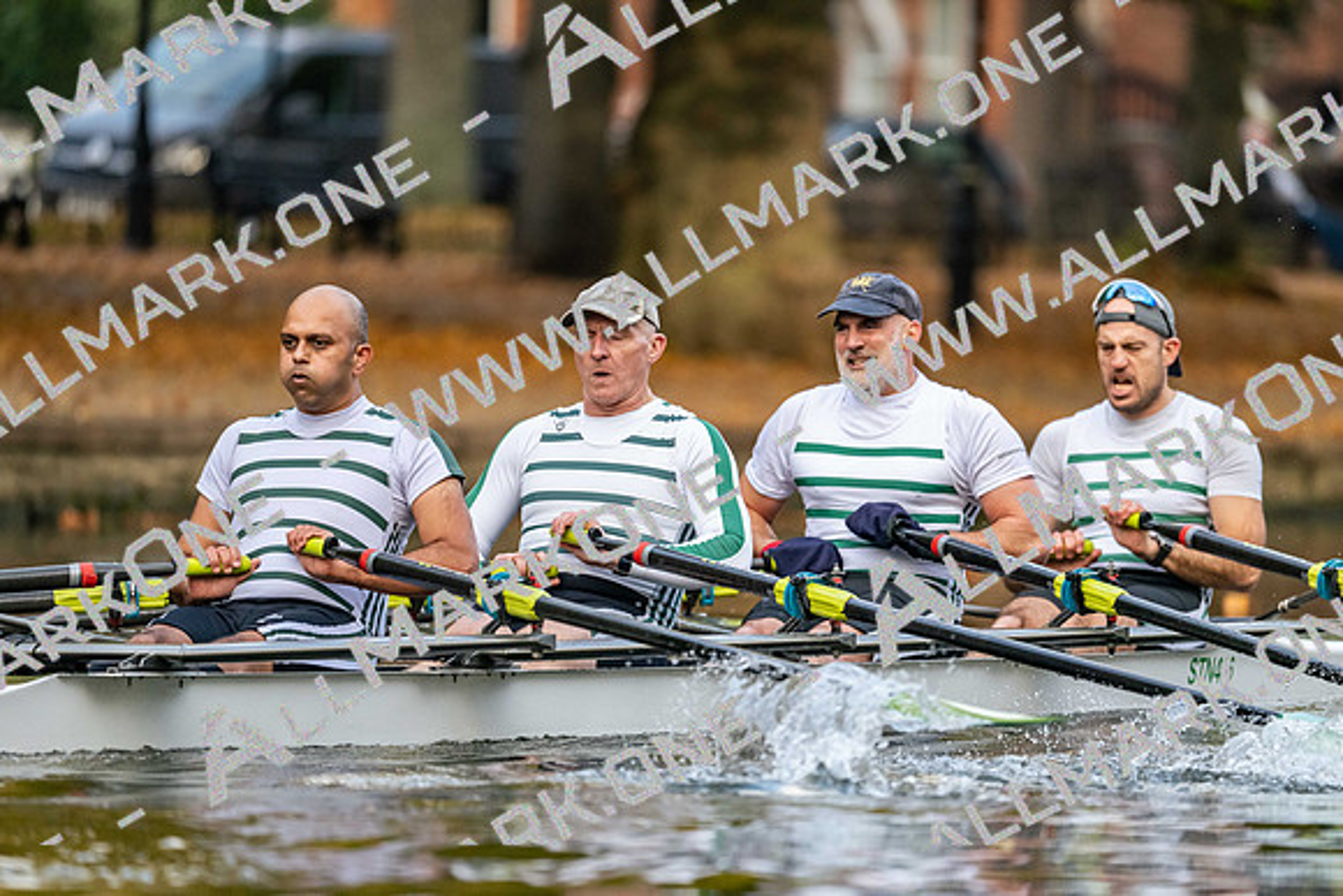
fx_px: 14925
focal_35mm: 400
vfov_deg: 3.4
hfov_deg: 5.2
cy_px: 448
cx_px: 672
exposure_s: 1/2500
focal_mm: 400
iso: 3200
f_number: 4.5
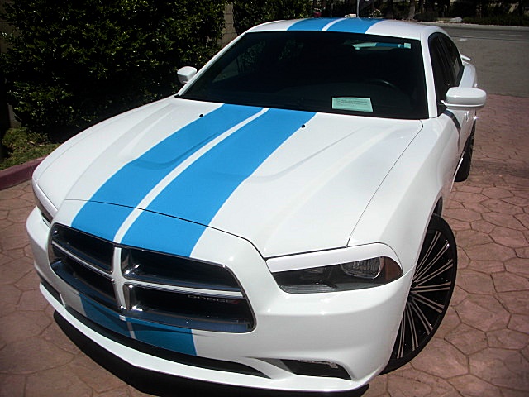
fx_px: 550
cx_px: 264
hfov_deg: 51.4
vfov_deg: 39.7
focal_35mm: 36
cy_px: 198
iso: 50
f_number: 7.9
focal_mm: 6.3
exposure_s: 1/320
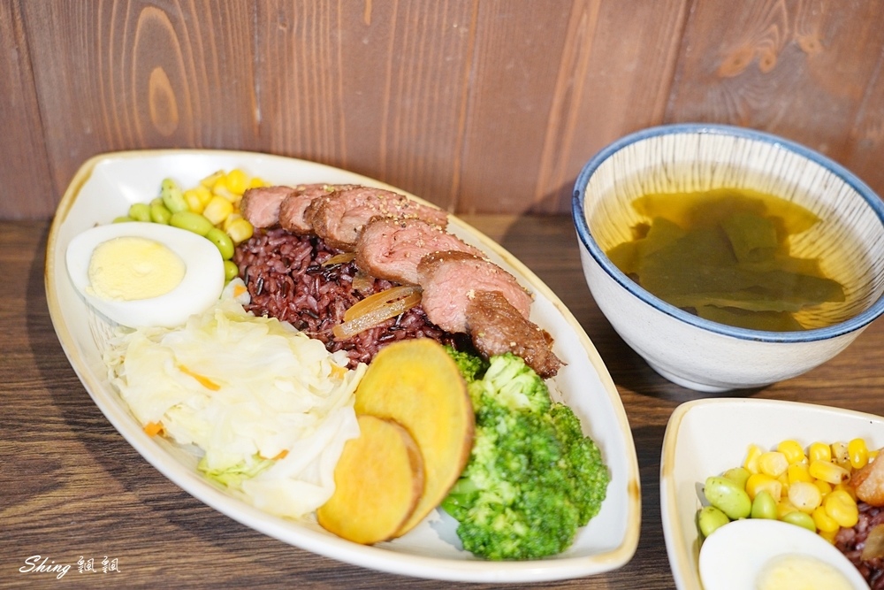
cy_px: 295
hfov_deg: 38.9
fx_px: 1252
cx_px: 442
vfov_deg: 26.5
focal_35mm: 51
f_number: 4.5
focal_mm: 51
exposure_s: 1/60
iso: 1000
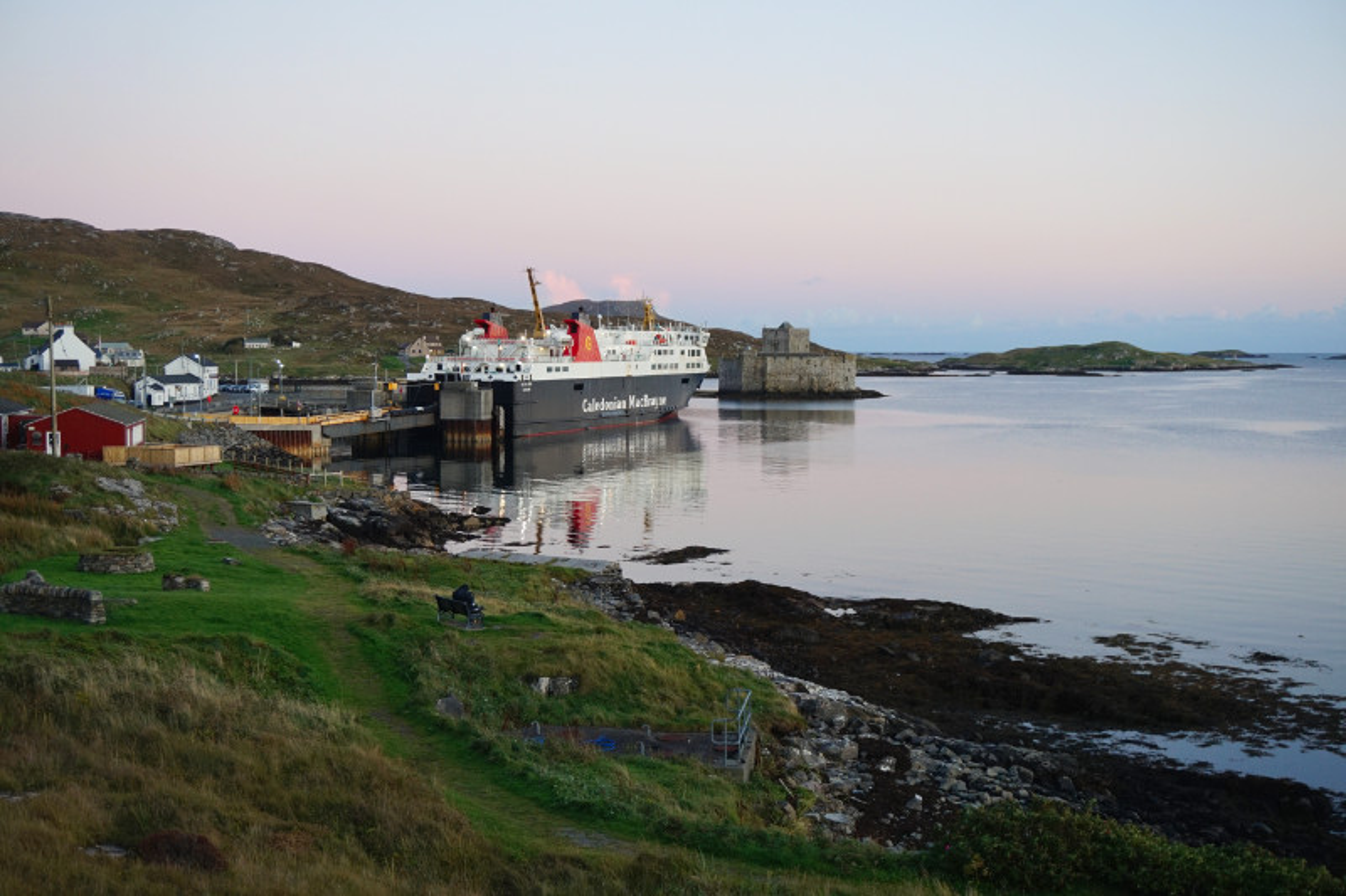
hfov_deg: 42.3
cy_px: 448
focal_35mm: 46
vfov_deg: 28.9
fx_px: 1738
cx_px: 673
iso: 400
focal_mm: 31
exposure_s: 1/60
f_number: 5
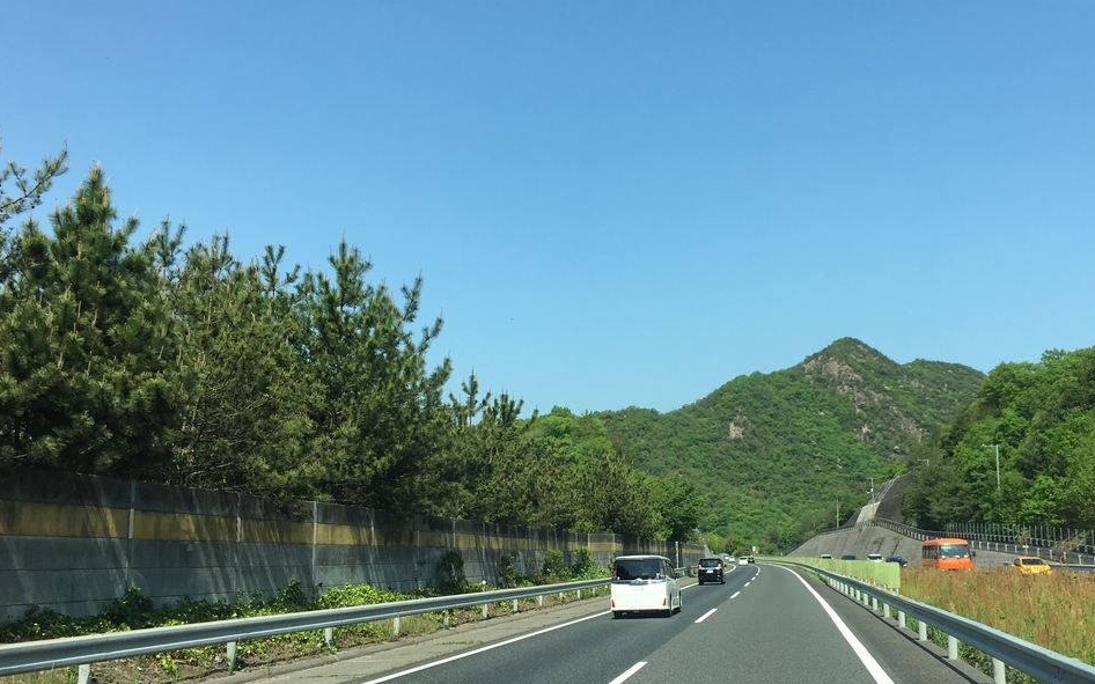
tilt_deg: +6.9
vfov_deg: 32.7
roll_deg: +2.0
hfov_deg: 50.0
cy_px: 394
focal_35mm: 39
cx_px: 671
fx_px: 1164
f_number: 2.2
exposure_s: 1/962
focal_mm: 4.15
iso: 25
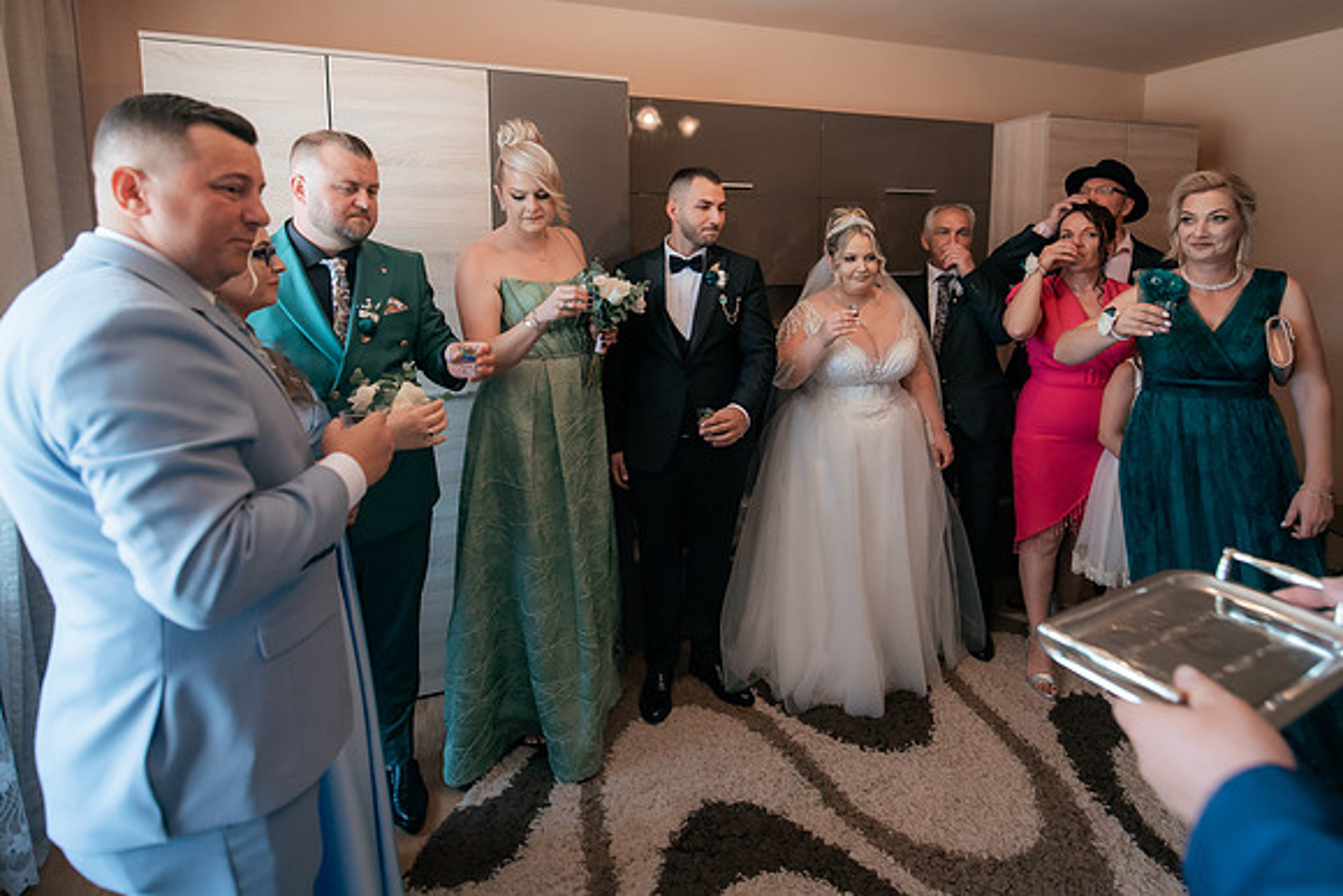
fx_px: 682
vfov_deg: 65.8
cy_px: 350
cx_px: 694
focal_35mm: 18
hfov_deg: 89.0
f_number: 2.8
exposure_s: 1/320
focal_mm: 15
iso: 1600
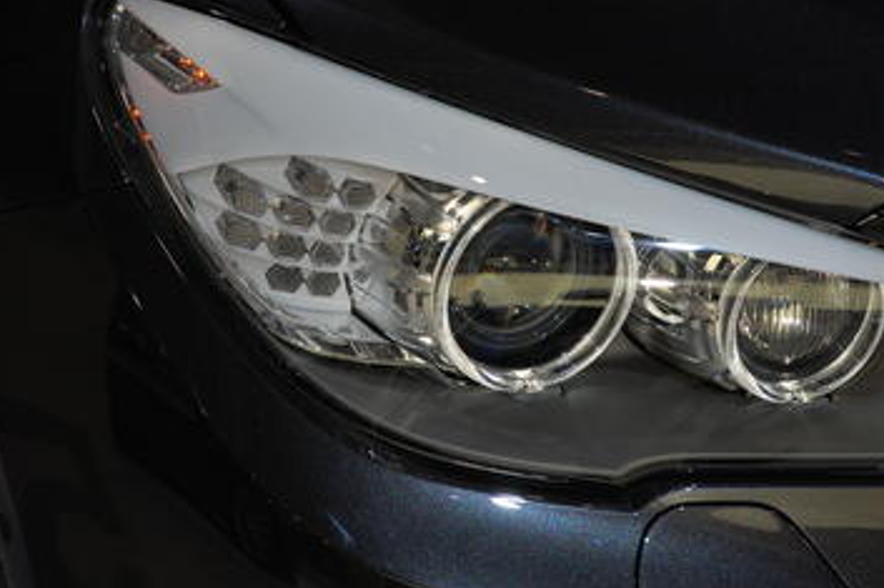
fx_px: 4383
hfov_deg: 11.5
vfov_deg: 7.7
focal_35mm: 179
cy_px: 265
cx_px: 488
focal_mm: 105
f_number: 6.3
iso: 200
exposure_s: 1/160
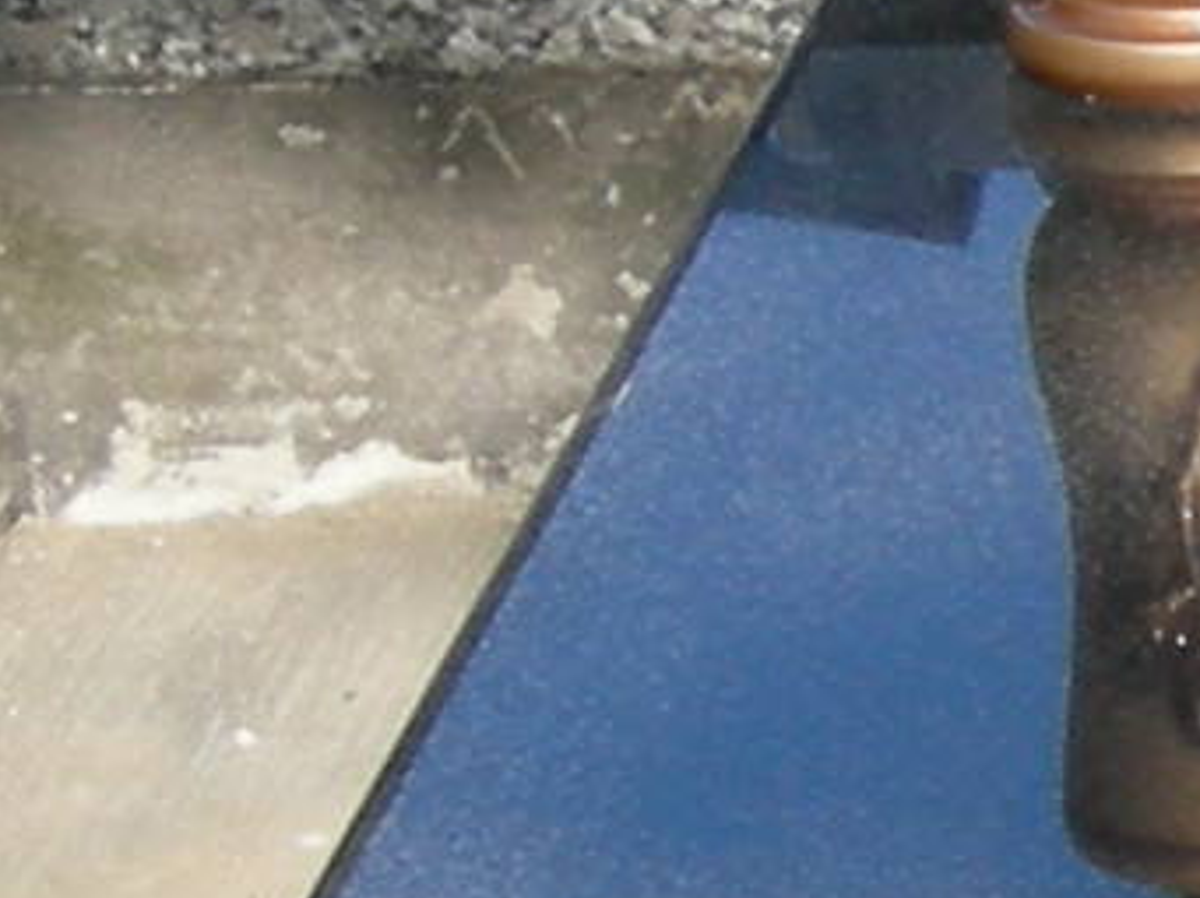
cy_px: 419
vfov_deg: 5.4
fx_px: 9488
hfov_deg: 7.0
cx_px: 2527
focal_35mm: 274
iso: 64
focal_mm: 7.5
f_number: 6
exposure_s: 1/193
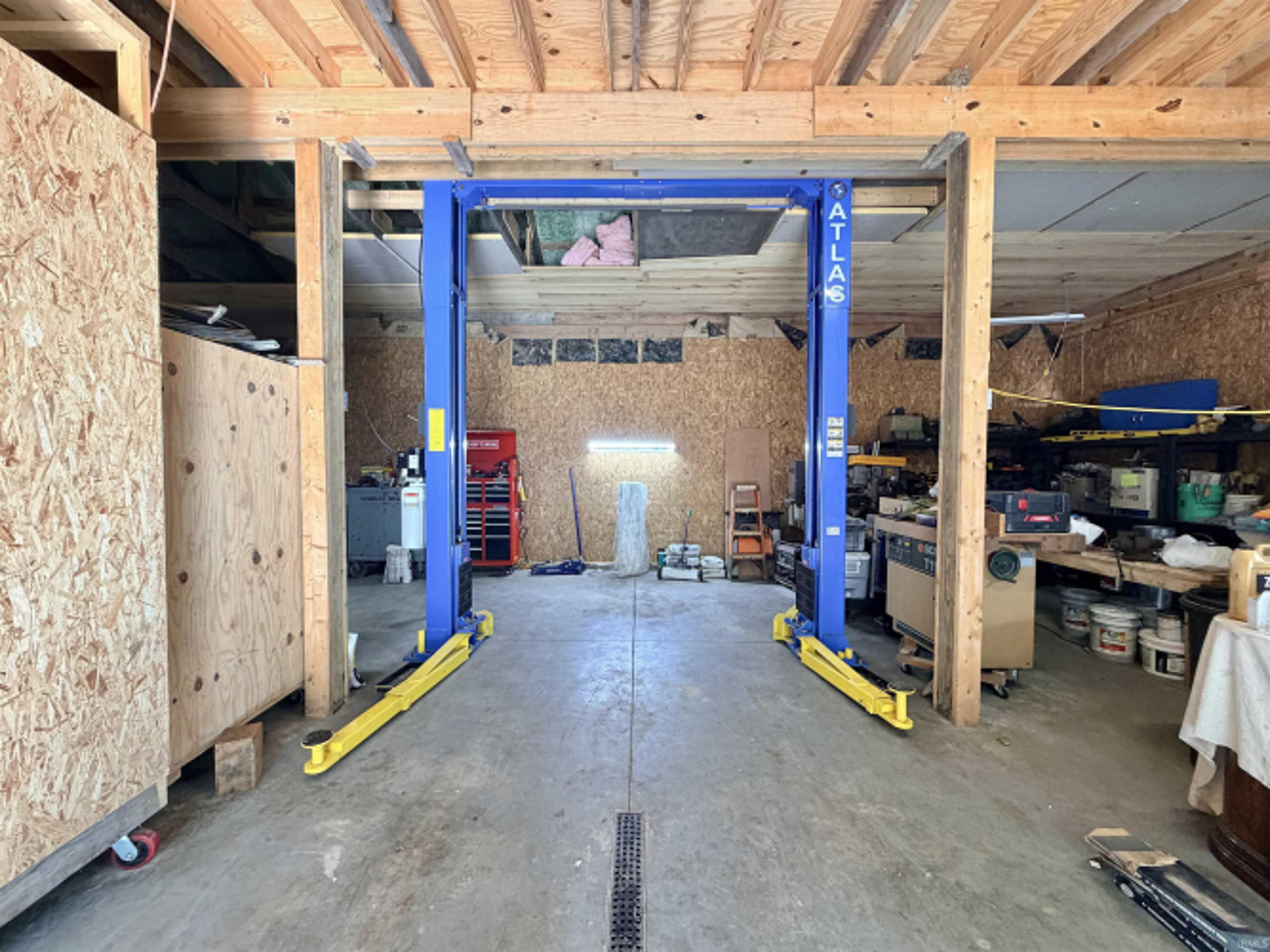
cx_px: 635
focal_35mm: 14
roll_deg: +0.1
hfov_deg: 102.1
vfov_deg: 85.7
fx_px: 514
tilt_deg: -1.2
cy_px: 476
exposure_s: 1/60
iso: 250
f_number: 2.2
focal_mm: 2.22
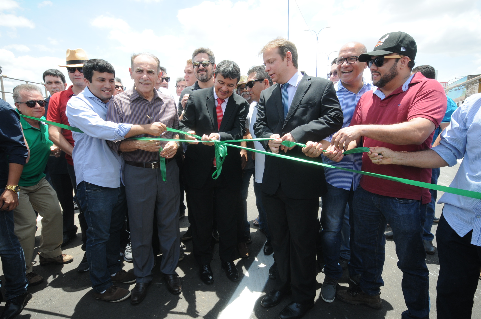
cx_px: 240
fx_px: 280
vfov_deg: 59.4
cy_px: 160
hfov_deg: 81.3
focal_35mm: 21
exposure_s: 1/320
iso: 400
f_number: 9
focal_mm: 14
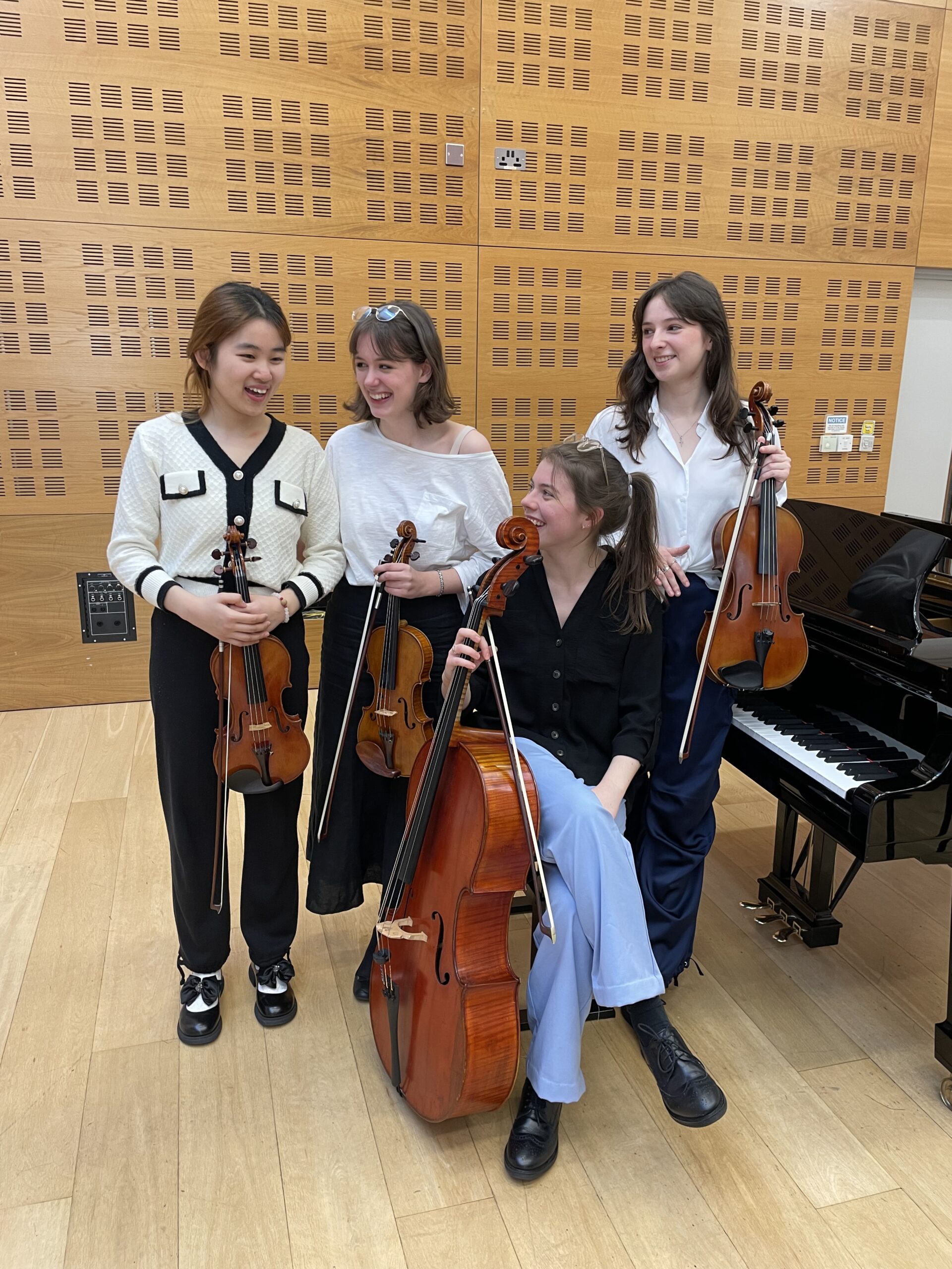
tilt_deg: -14.8
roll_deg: -0.3
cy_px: 634
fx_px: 953
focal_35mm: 26
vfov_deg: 67.3
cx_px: 476
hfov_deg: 53.1
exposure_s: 1/50
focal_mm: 4.2
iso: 80
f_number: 1.6
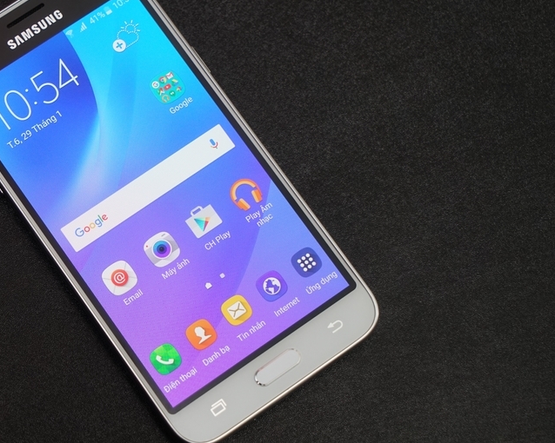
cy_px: 199
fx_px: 1609
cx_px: 130
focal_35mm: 98
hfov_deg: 19.4
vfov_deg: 15.7
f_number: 7.1
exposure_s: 1/100
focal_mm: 65
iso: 800
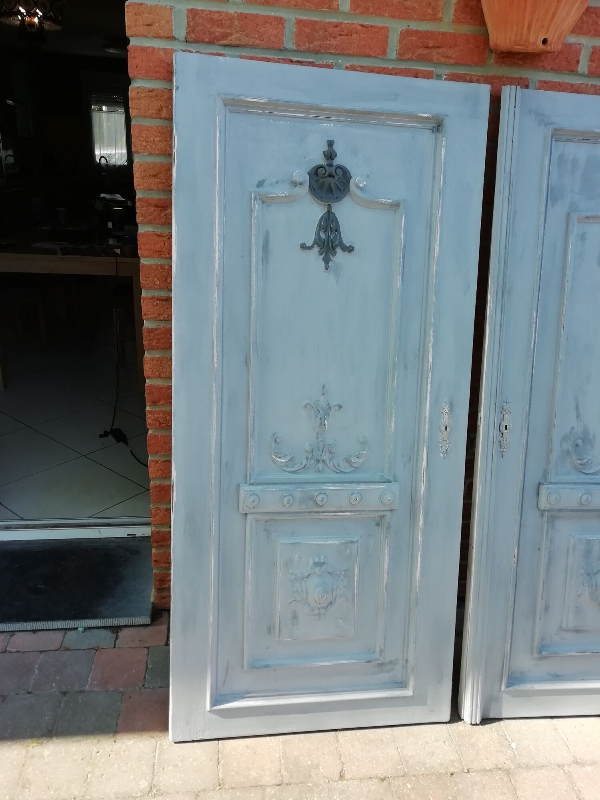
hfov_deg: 53.1
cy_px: 400
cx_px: 300
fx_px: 601
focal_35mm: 26
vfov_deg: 67.3
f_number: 2.2
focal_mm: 3.46
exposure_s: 1/316
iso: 50
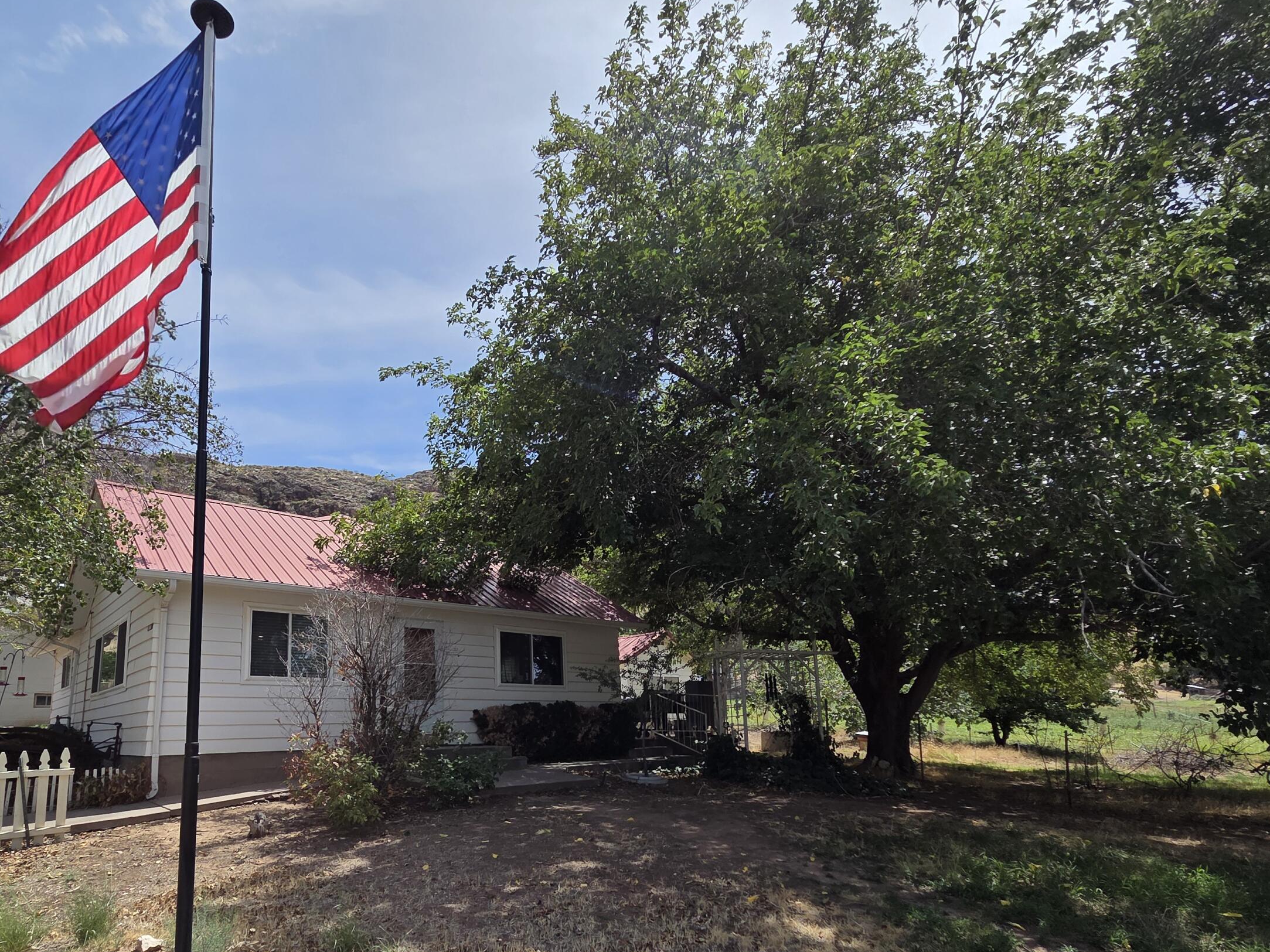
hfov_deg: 86.9
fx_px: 660
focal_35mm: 18
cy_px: 616
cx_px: 523
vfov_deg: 70.0
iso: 50
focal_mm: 2.2
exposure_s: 1/1538
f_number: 2.2
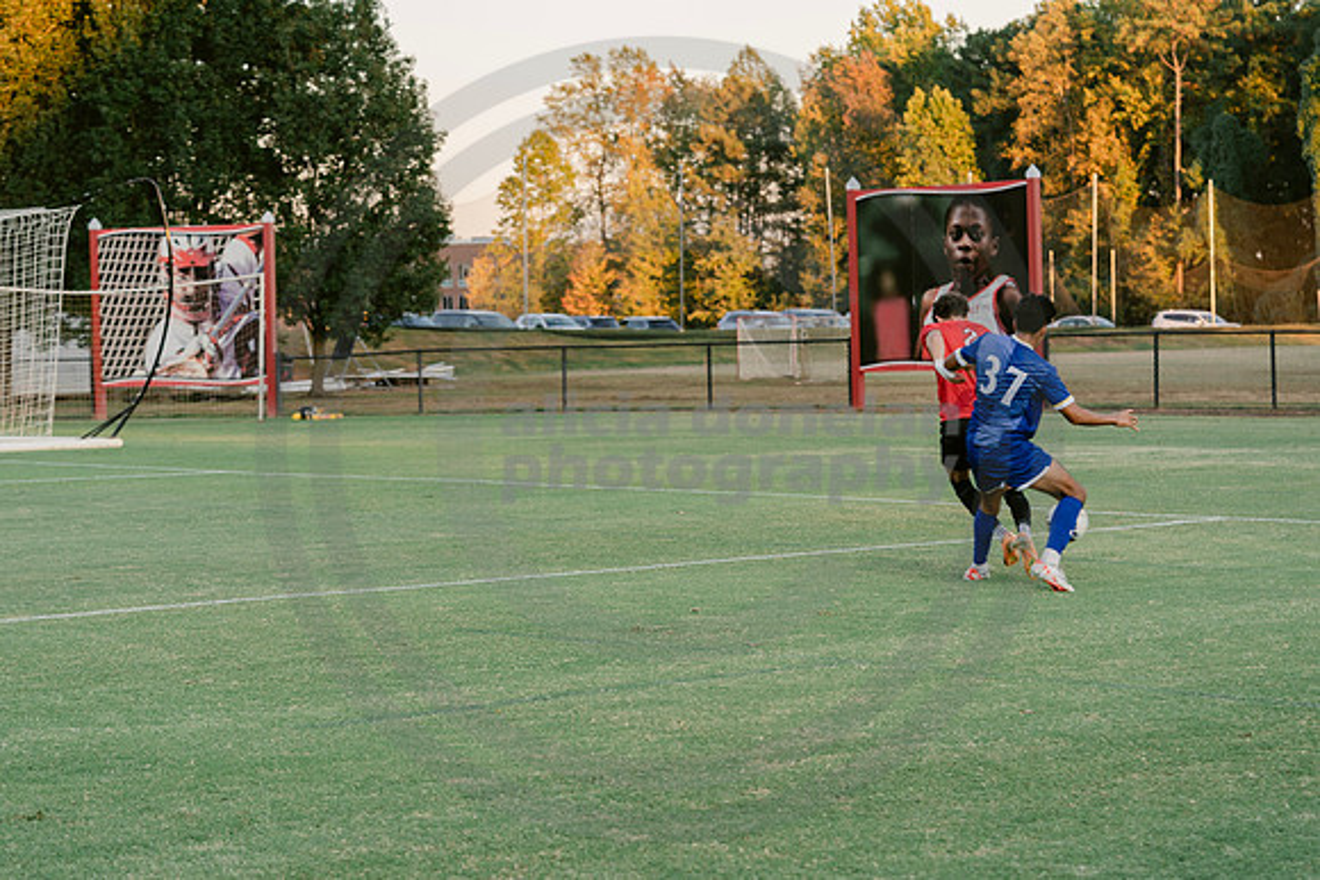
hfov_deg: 22.6
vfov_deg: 15.2
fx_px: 3301
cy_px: 440
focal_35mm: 90
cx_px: 660
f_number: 5
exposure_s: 1/320
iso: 640
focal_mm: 90
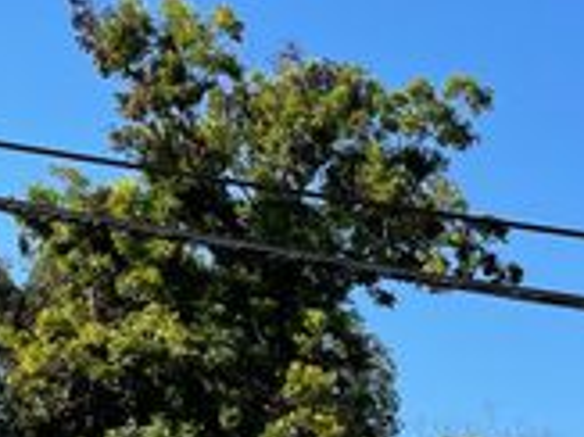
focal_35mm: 80
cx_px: 702
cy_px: 668
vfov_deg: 16.6
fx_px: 1349
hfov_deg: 22.5
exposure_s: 1/2882
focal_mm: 4.2
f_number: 1.6
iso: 32
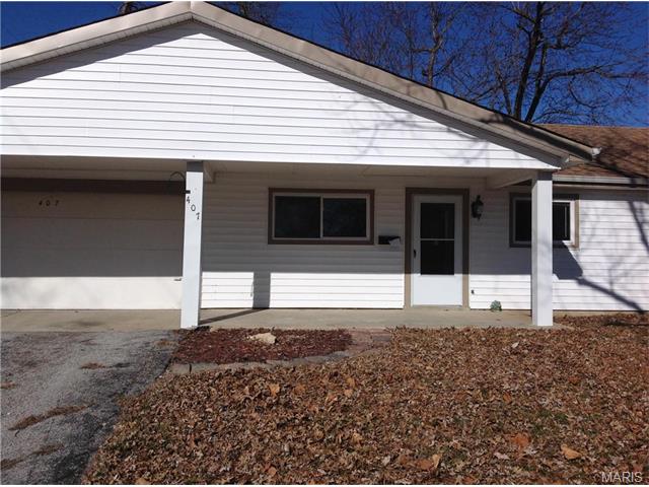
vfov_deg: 40.7
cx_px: 324
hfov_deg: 52.6
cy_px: 244
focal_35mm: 35
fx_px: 656
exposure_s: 1/6061
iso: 50
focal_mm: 4.28
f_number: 2.4
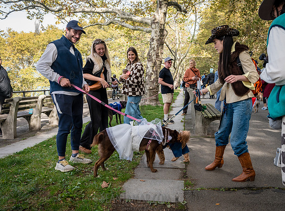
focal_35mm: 31
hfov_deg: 57.5
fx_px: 258
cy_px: 128
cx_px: 170
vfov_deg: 44.3
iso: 1000
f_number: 5
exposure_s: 1/1250
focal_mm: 24
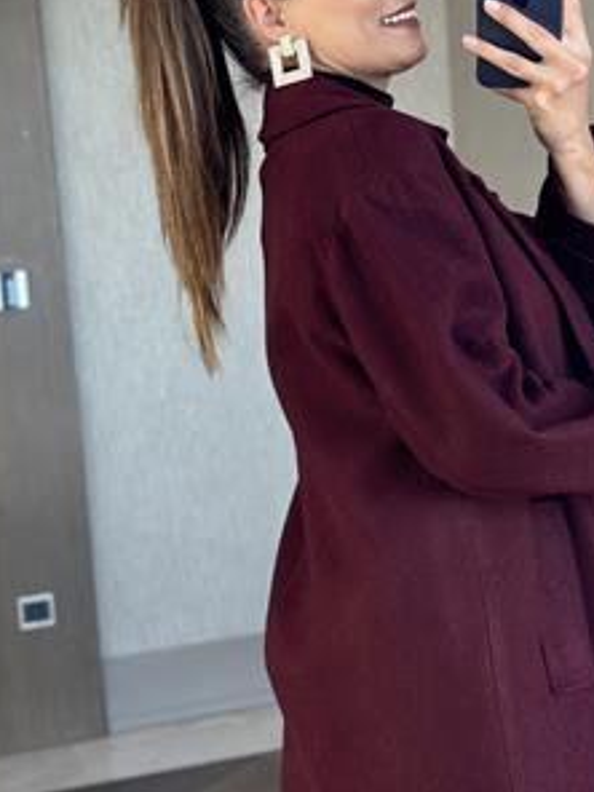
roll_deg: +4.0
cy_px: 444
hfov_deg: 17.8
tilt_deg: -21.0
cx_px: 476
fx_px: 1876
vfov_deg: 23.8
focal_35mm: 82
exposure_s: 1/94
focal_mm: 6.86
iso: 125
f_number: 1.78
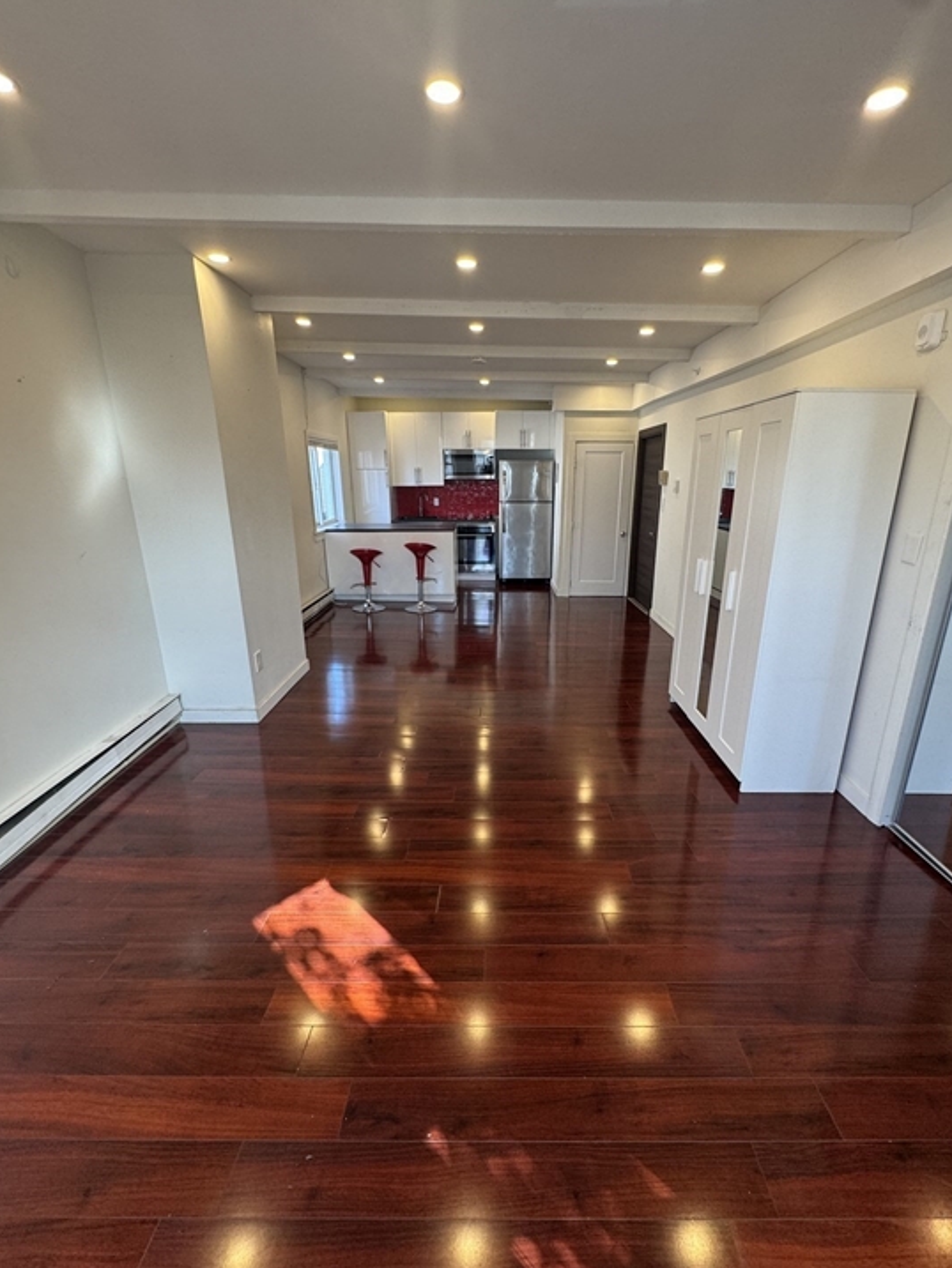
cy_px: 631
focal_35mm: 15
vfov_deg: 98.2
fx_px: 550
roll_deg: +0.8
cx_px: 499
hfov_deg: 81.7
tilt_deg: -16.5
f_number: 2.2
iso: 125
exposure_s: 1/120
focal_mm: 2.22
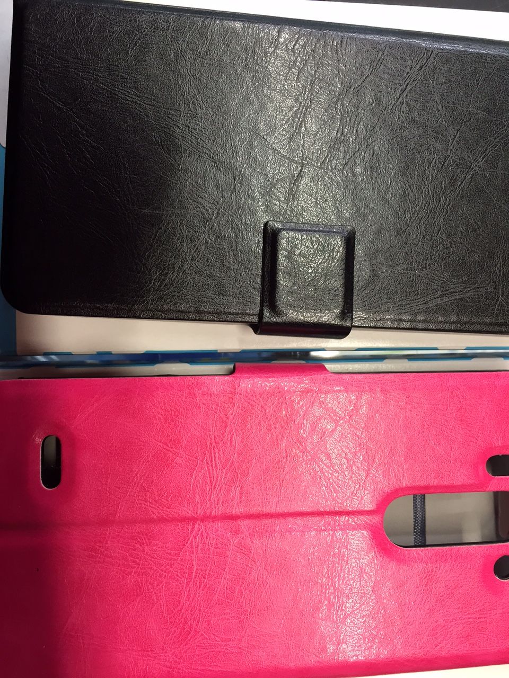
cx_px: 254
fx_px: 569
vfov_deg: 61.7
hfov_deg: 48.2
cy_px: 339
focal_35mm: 29
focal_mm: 4.15
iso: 125
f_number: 2.2
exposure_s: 1/33
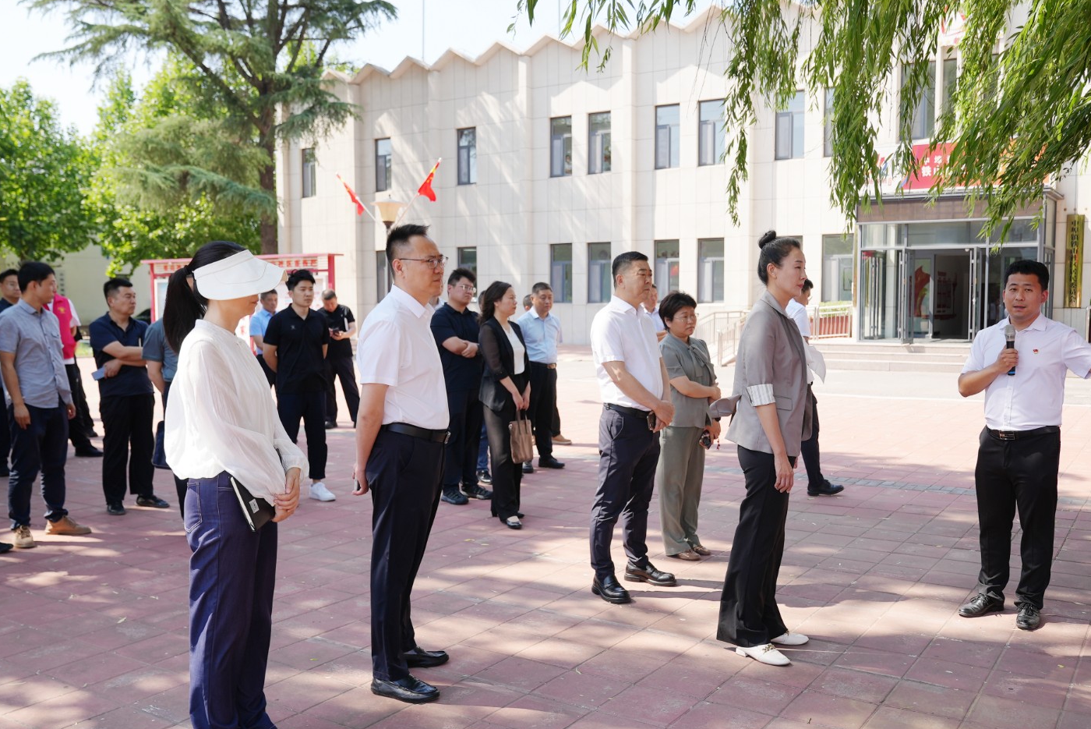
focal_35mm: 32
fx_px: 970
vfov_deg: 41.1
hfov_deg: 58.5
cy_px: 392
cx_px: 607
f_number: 4
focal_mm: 28
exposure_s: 1/250
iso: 80
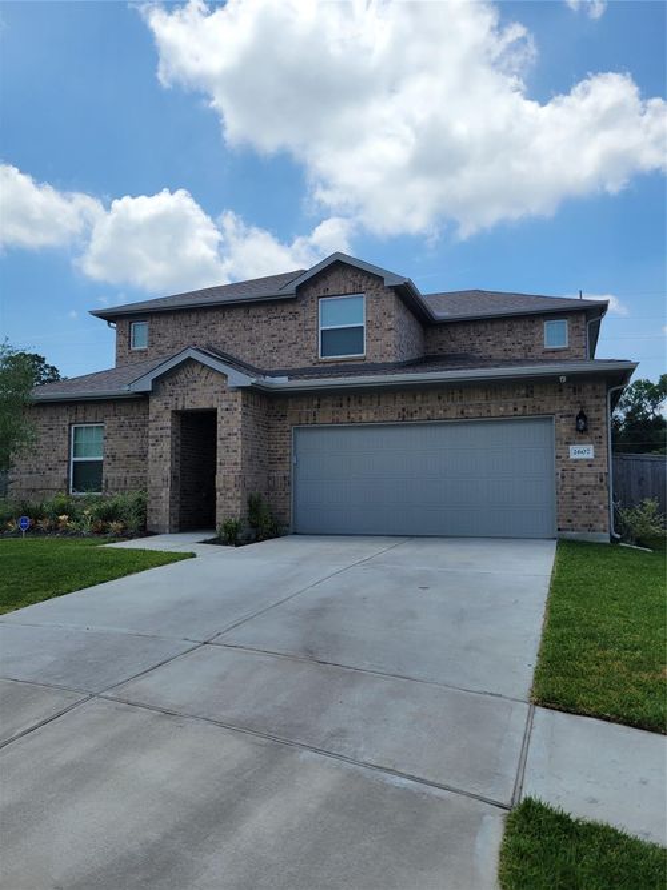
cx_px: 334
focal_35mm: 26
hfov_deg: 53.0
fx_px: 668
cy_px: 445
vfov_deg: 67.3
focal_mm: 5.4
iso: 40
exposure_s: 1/3018
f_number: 1.8
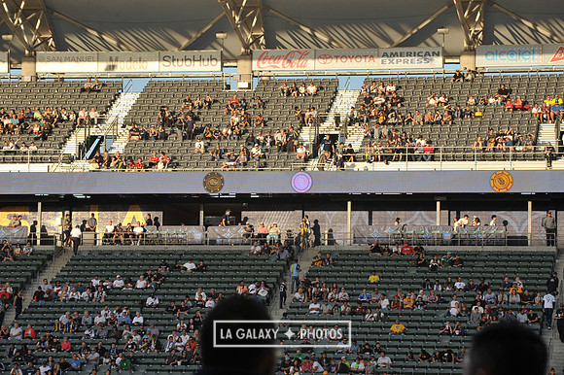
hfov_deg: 15.2
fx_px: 2114
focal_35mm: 135
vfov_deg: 10.1
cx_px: 282
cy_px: 188
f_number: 10
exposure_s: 1/400
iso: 400
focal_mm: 135
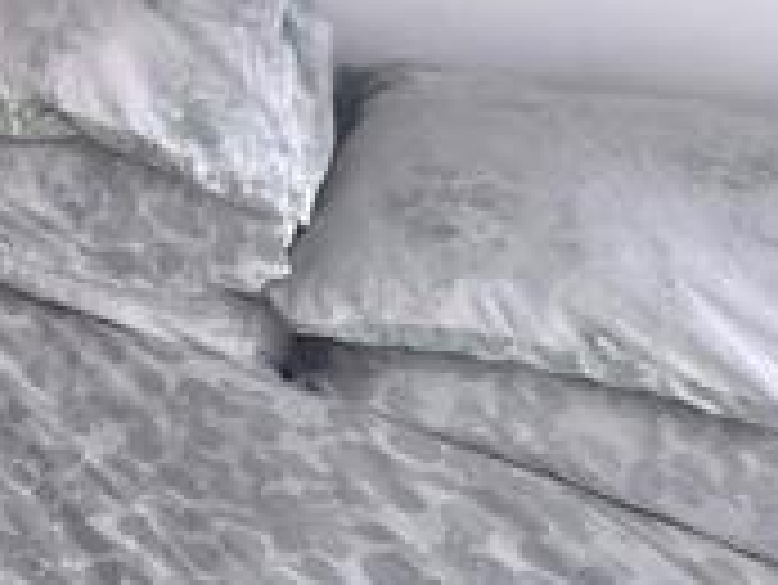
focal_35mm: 60
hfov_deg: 17.6
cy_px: -387
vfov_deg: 19.8
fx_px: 1349
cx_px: -890
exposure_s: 1/101
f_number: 1.9
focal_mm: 2.2
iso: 200
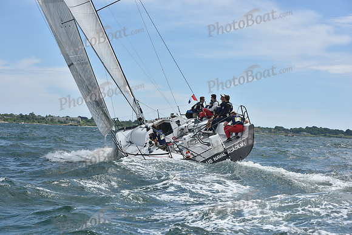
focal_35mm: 70
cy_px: 118
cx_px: 176
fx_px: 685
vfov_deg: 19.5
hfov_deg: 28.8
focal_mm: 70
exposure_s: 1/1000
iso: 250
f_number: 9
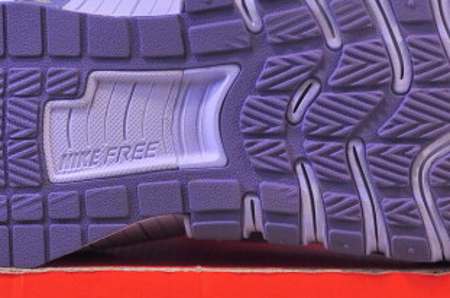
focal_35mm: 193
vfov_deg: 7.0
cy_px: -46
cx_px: 271
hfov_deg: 10.7
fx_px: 2408
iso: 250
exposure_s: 1/320
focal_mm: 50
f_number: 2.8
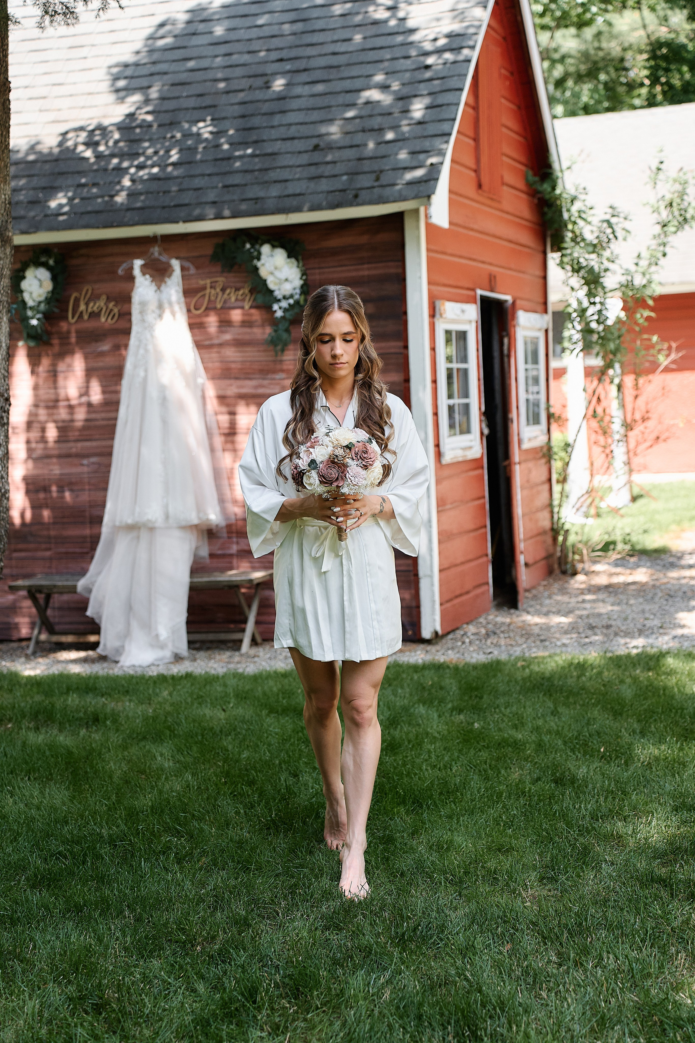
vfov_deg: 33.9
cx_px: 348
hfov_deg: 23.0
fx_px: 1708
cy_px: 522
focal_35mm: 59
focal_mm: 59
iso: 800
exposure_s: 1/1600
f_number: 2.8
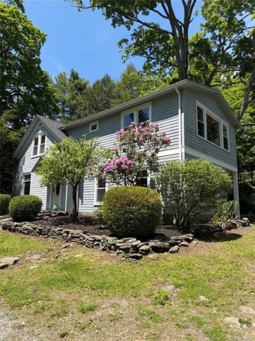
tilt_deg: +9.1
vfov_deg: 71.6
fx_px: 236
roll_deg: -1.1
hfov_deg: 56.8
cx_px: 128
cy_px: 170
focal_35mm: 24
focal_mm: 6.76
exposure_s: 1/2801
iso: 80
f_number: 1.78
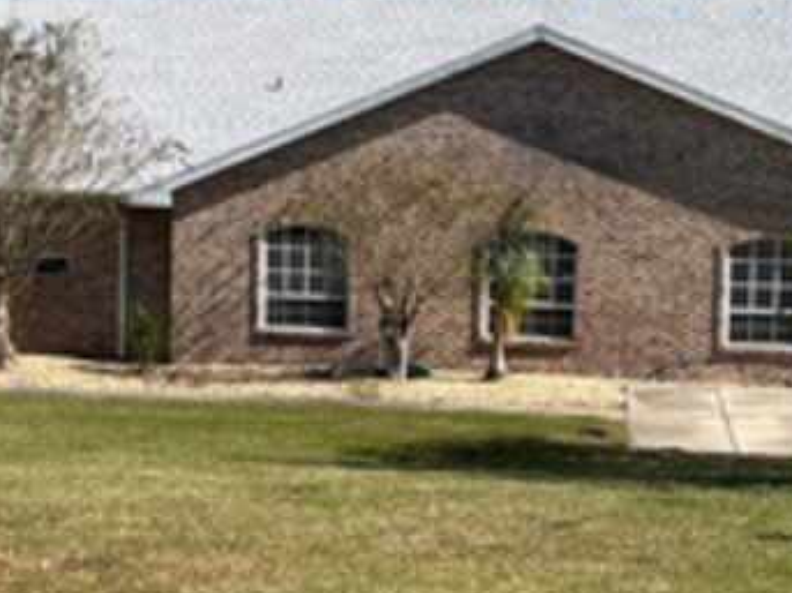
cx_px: 157
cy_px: 240
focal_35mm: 97
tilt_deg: -3.5
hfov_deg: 20.0
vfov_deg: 15.2
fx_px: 2219
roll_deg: -0.2
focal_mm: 5.7
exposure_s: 1/5587
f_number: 1.5
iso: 50
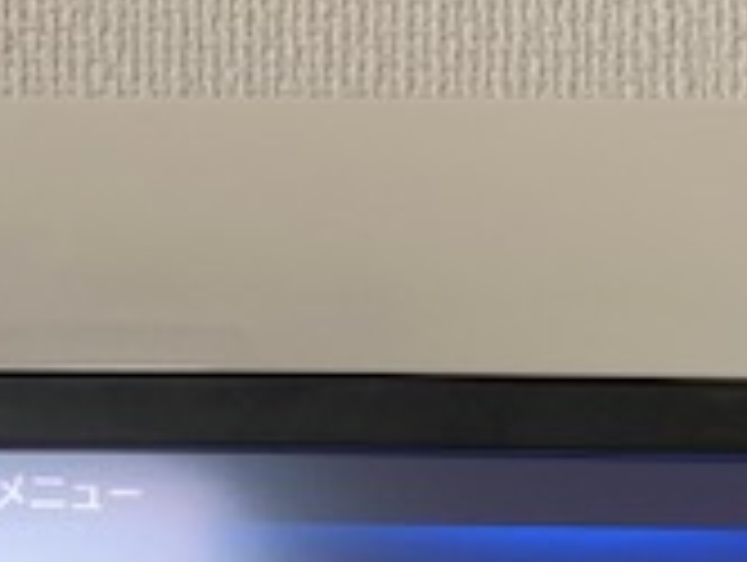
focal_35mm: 100
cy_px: 931
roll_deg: +0.2
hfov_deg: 18.7
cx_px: 873
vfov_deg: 13.6
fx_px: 2161
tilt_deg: -3.0
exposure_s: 1/100
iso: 64
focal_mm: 4.25
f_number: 1.8
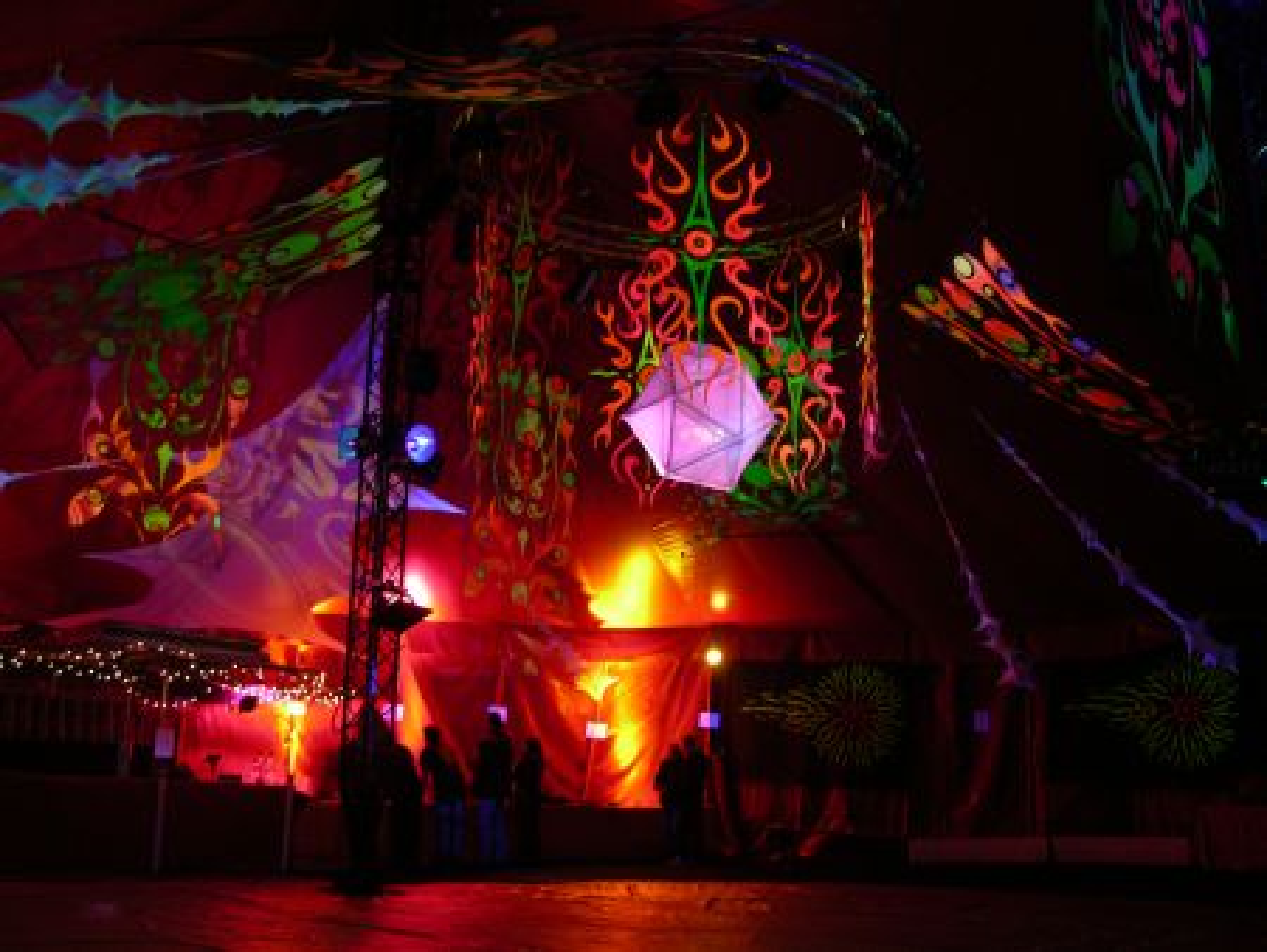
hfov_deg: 52.6
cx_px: 634
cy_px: 476
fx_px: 1282
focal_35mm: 35
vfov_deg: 40.7
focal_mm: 8.9
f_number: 2.8
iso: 200
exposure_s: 1/1.3
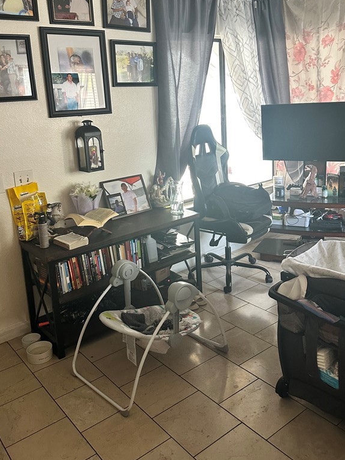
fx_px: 425
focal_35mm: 32
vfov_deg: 56.2
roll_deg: +2.4
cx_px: 168
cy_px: 175
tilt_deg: -10.2
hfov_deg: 44.2
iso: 400
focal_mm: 6.86
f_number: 1.78
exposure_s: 1/60
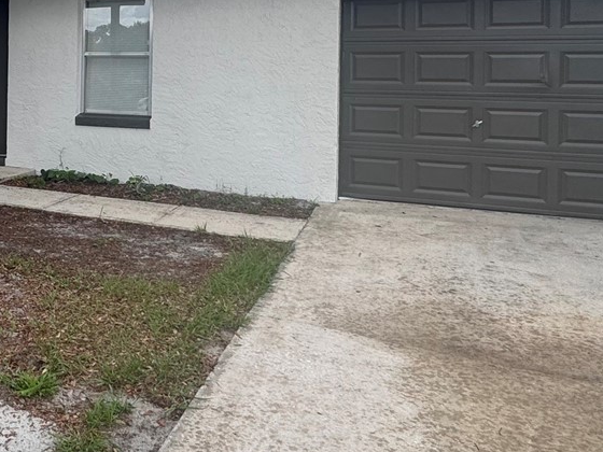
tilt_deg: -1.7
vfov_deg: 34.6
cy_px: 74
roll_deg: +0.3
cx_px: 28
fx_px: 697
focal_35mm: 40
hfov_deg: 41.8
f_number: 2.2
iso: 40
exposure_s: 1/356
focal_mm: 2.22
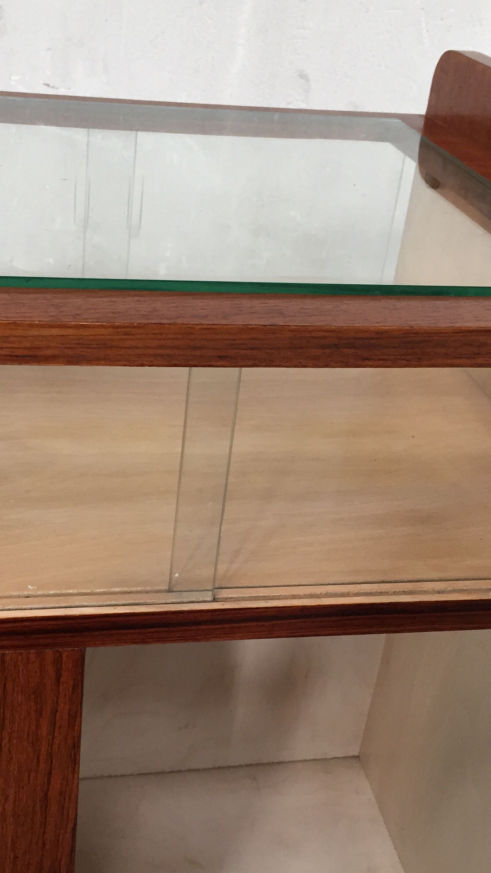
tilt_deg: -28.7
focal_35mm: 43
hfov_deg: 27.7
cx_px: 211
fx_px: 995
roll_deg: -7.3
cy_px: 435
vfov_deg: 47.4
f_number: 2.2
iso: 64
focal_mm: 4.15
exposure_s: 1/33
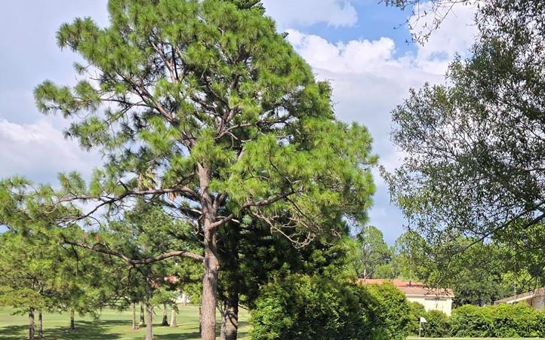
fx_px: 802
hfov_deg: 35.5
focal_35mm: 54
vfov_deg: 22.9
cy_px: 350
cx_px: 482
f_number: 1.8
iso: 25
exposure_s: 1/1623
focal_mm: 5.4
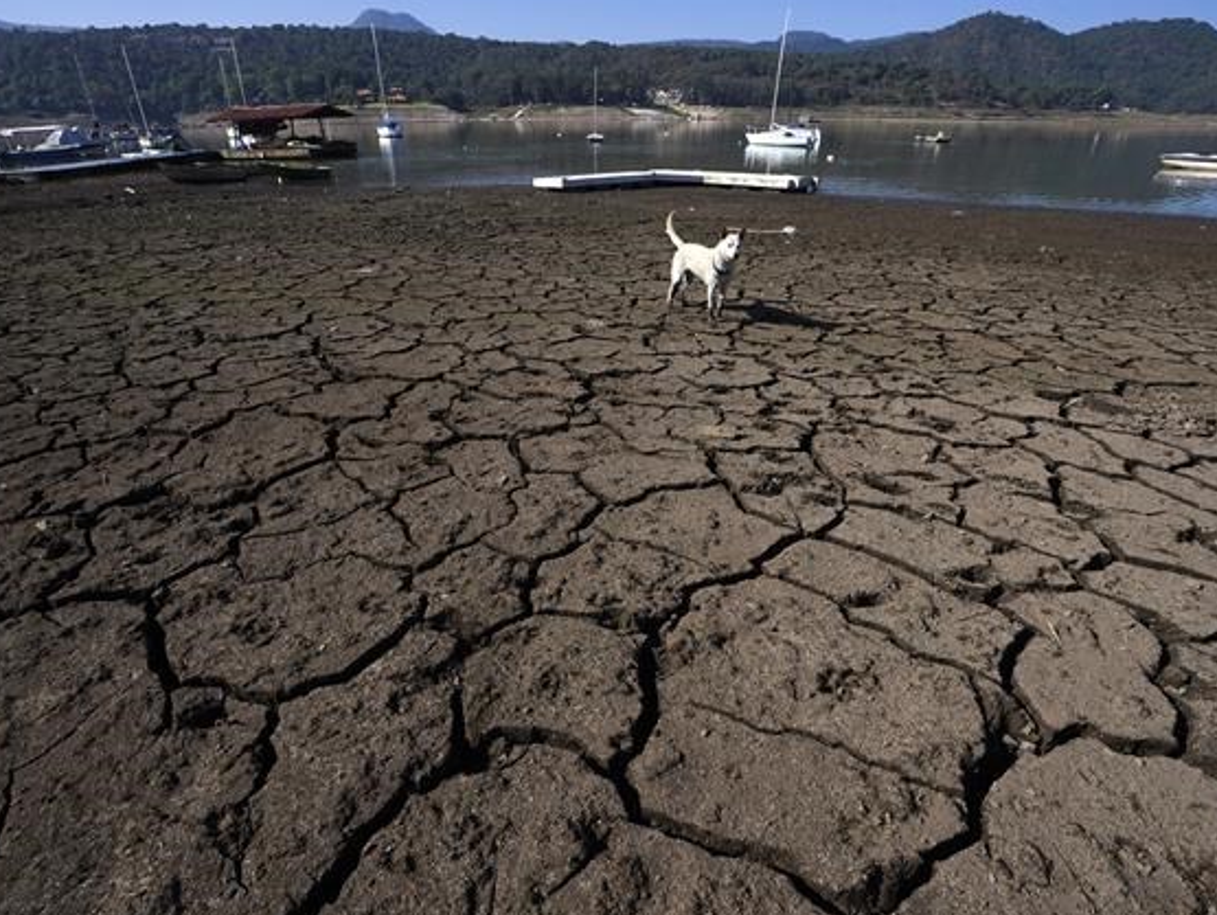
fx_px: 633
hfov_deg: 87.7
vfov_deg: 71.7
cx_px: 614
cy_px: 458
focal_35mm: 18
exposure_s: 1/60
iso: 50
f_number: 13
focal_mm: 16
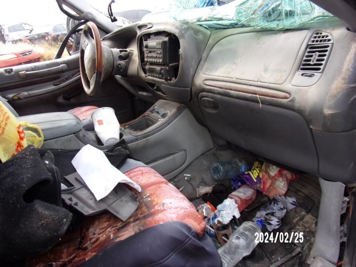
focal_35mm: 24
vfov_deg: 56.8
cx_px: 178
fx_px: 247
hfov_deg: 71.6
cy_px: 134
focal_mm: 4.3
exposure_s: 1/80
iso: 80
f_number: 3.3
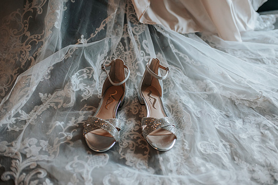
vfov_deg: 37.9
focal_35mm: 35
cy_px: 92
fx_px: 270
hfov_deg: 54.4
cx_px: 139
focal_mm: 35
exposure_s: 1/640
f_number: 2.5
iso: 2500
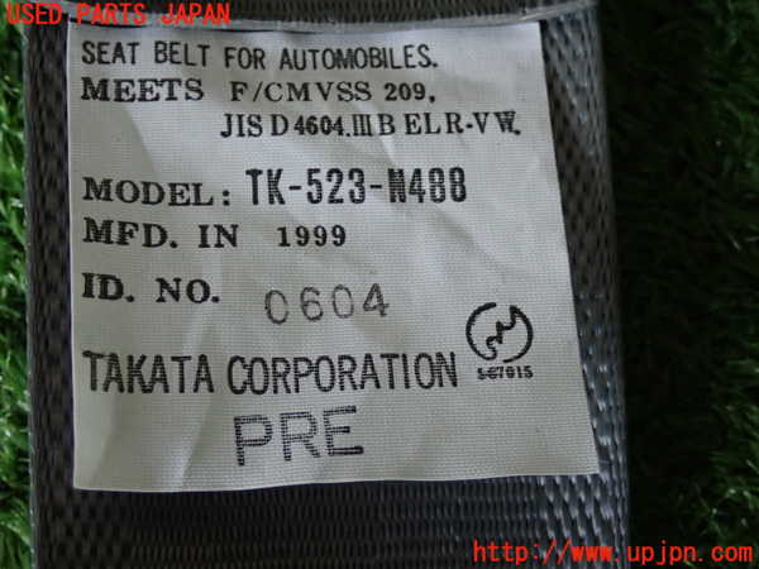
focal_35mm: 77
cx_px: 380
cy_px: 284
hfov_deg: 25.3
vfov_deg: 19.1
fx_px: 1688
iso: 500
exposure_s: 1/80
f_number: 4.1
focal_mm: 13.65
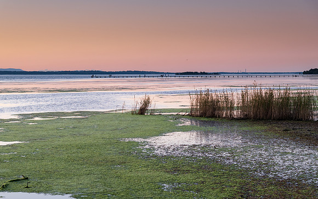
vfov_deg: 15.4
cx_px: 153
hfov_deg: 24.4
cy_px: 111
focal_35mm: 85
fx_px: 735
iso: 400
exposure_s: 1/10
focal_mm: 75
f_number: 6.3
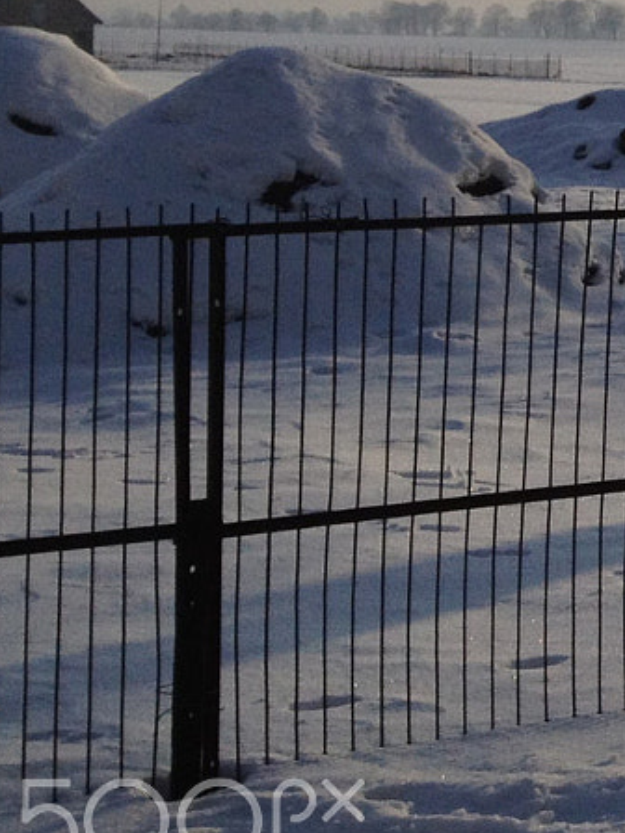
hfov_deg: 10.5
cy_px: -50
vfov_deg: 15.4
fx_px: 3009
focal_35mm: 125
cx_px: 1391
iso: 64
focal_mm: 4.28
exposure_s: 1/5025
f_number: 2.4
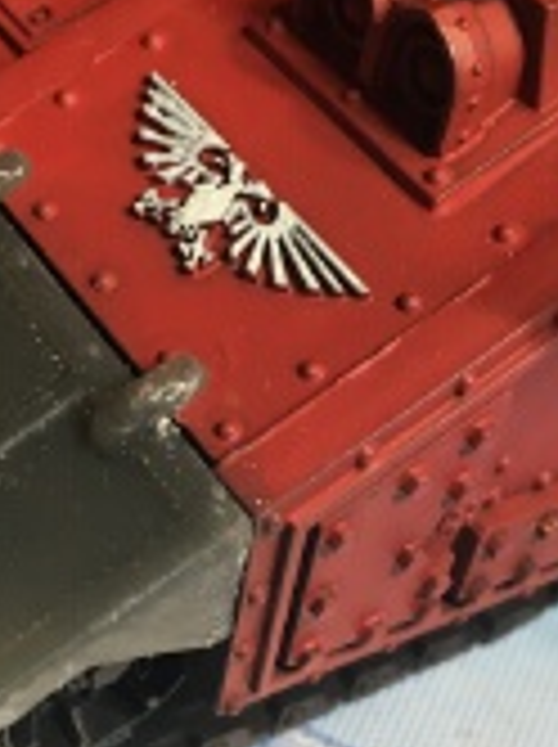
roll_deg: -3.9
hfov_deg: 20.8
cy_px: 315
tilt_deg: -44.8
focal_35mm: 70
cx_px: 158
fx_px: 1508
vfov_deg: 27.8
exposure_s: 1/33
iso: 100
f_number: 2.2
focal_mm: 4.15
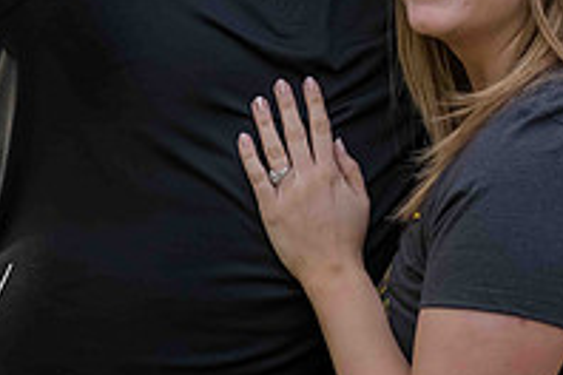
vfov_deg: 4.4
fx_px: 4816
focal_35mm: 308
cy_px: -104
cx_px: 290
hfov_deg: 6.7
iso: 800
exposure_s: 1/800
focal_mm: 105
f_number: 4
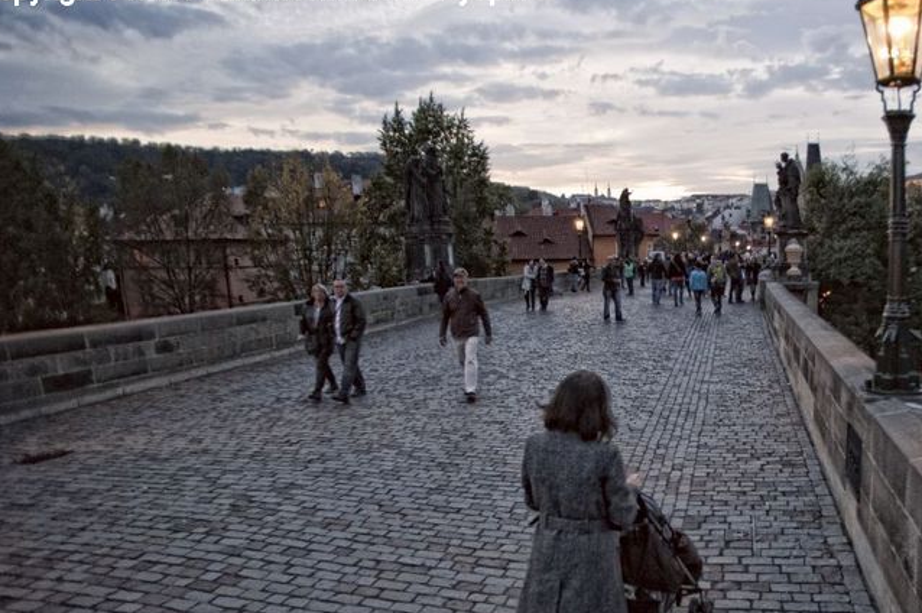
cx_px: 627
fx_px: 614
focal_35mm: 24
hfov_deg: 71.3
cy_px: 387
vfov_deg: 52.4
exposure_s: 1/60
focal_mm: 17
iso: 1600
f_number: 2.8
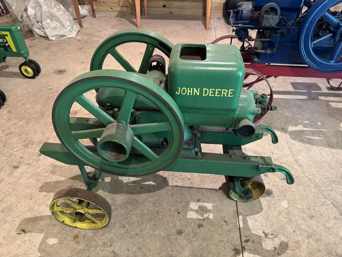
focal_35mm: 24
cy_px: 128
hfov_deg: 71.6
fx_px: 237
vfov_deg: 56.8
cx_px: 171
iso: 640
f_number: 1.78
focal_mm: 6.76
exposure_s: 1/60
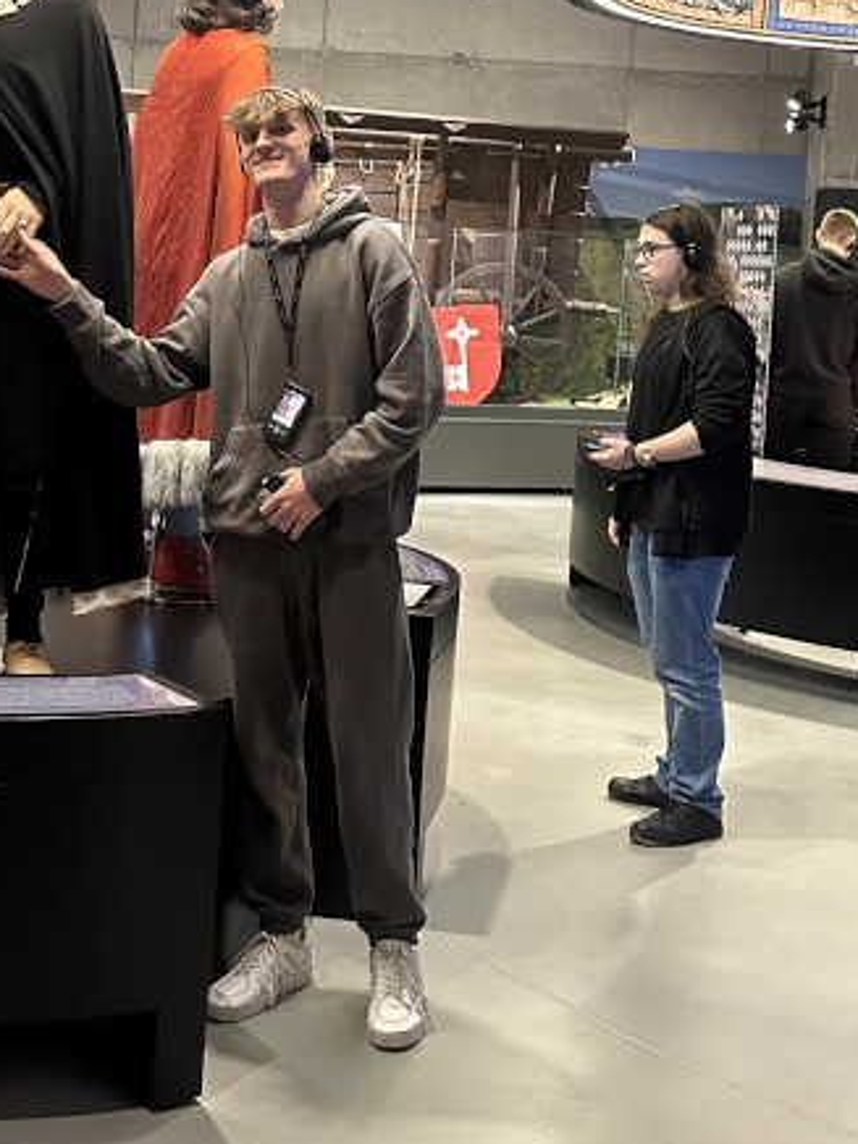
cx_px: 467
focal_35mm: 55
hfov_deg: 26.5
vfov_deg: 34.2
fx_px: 1818
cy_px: 291
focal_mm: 6.86
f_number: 1.78
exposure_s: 1/59
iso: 800
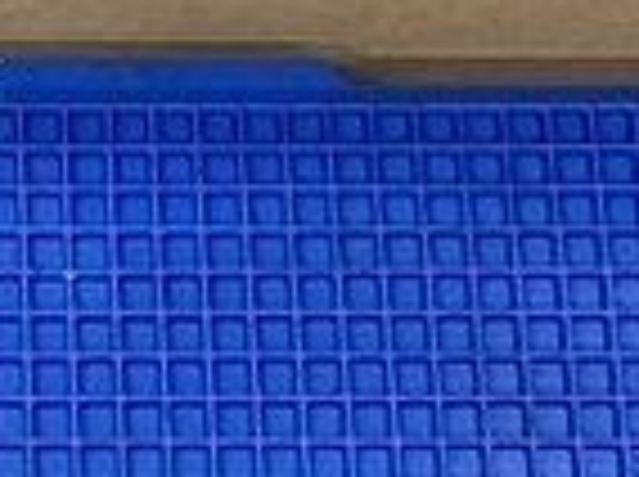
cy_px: 522
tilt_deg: -73.4
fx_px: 2414
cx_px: -148
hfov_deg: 14.5
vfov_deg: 11.1
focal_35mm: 131
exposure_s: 1/30
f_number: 2.2
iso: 100
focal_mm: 4.15
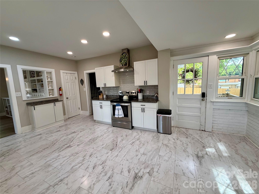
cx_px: 130
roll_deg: +2.7
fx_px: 105
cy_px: 97
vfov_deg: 85.7
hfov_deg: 102.1
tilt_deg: -7.6
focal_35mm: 14
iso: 125
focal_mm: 2.22
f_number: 2.2
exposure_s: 1/120
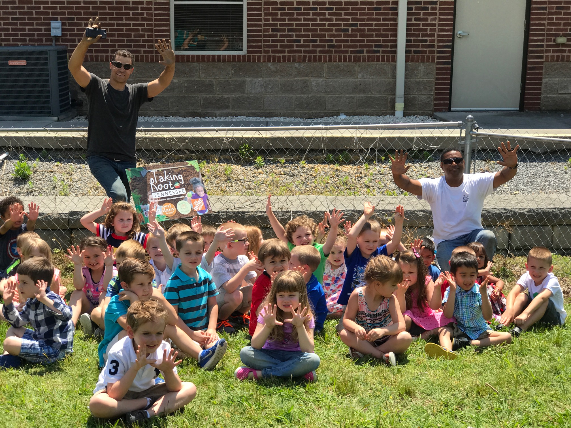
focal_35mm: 57
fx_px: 940
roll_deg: -0.3
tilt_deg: -11.5
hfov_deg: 33.8
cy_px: 214
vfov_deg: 25.7
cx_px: 286
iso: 20
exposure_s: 1/547
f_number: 2.8
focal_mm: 6.6
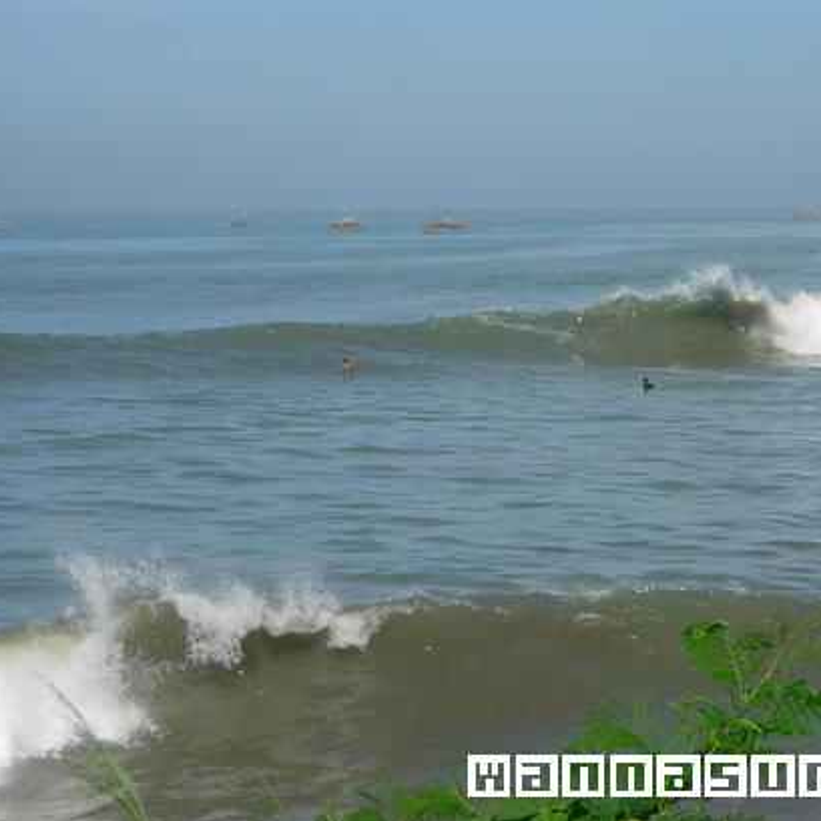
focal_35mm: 134
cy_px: 409
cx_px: 541
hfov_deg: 13.0
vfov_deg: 13.0
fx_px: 3596
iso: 64
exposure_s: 1/861
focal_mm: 23.4
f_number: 4.9
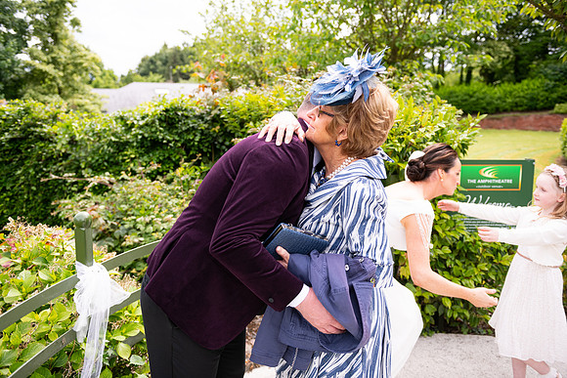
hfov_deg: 60.3
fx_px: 488
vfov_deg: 42.3
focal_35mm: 31
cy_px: 189
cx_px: 284
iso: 250
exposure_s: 1/1250
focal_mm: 31
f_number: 3.5
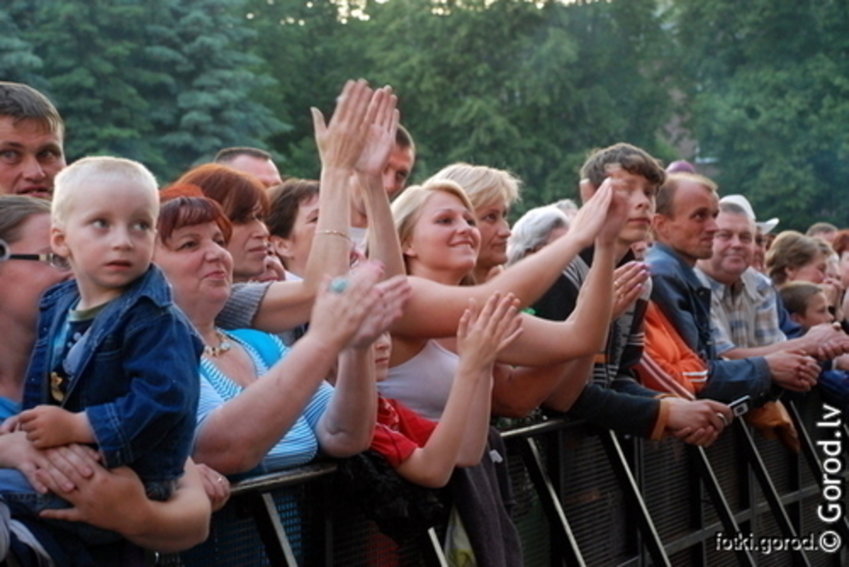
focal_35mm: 78
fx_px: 1840
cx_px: 424
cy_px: 284
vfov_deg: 17.5
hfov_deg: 26.0
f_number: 5
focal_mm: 52
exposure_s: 1/90
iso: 1000
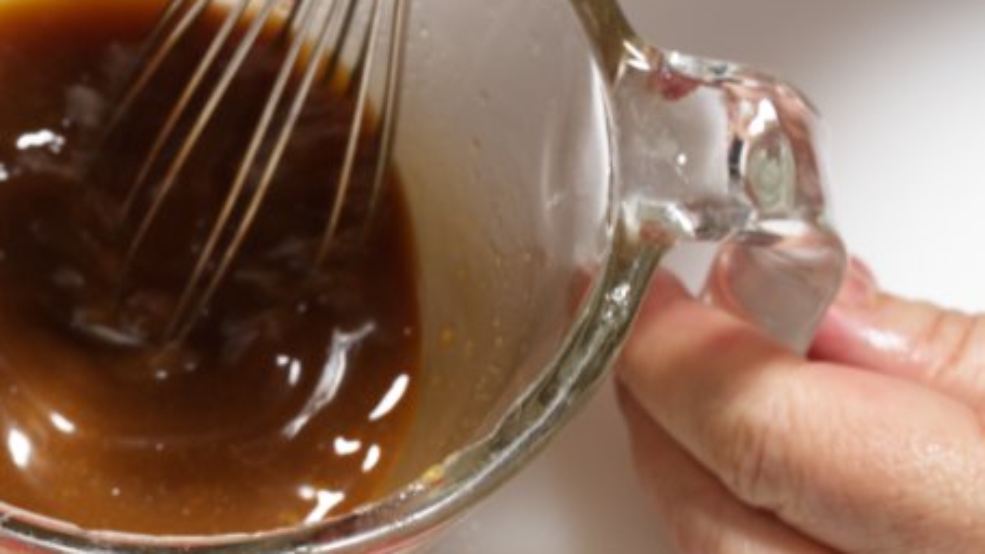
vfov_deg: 11.5
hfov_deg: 20.2
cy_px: 44
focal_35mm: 105
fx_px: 2743
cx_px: 208
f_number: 8
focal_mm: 38
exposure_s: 1/100
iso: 100
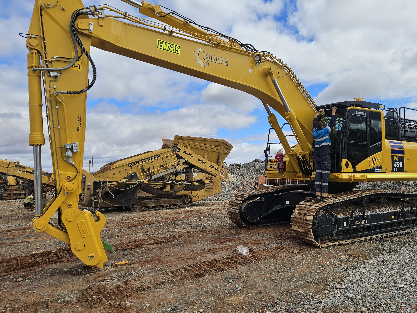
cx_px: 241
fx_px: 325
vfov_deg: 51.3
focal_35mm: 27
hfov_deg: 64.9
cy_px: 144
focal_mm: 5.4
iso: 25
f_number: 1.8
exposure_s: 1/2701
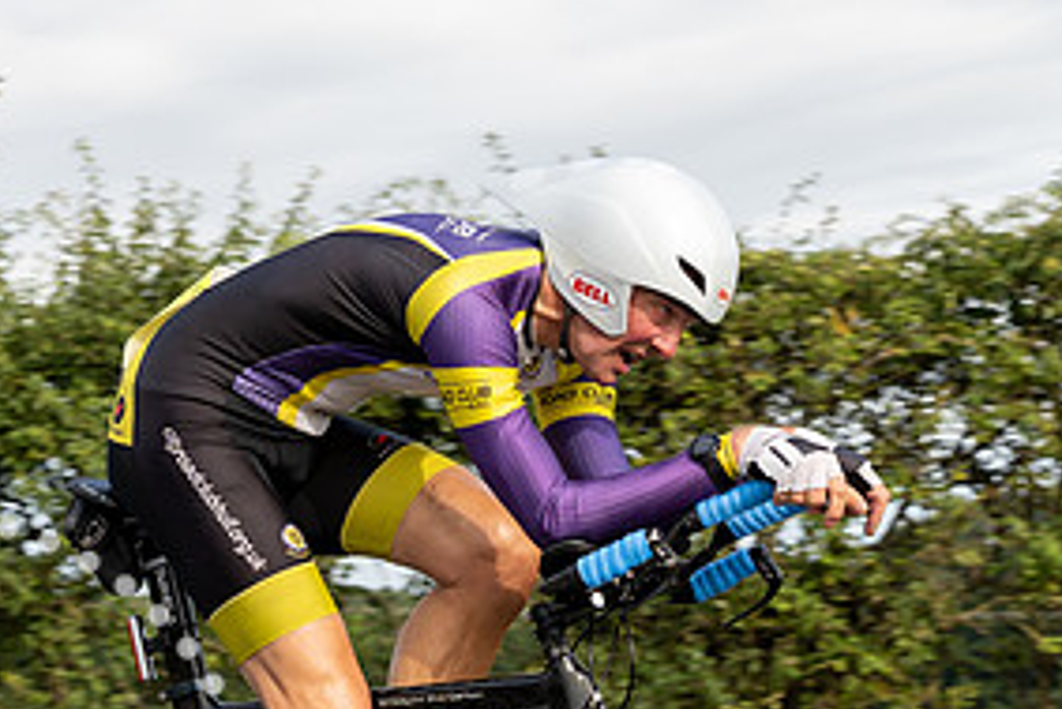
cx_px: 575
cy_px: 496
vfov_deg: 8.1
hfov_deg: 12.2
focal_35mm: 169
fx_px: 4988
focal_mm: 49
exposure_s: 1/640
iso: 125
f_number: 5
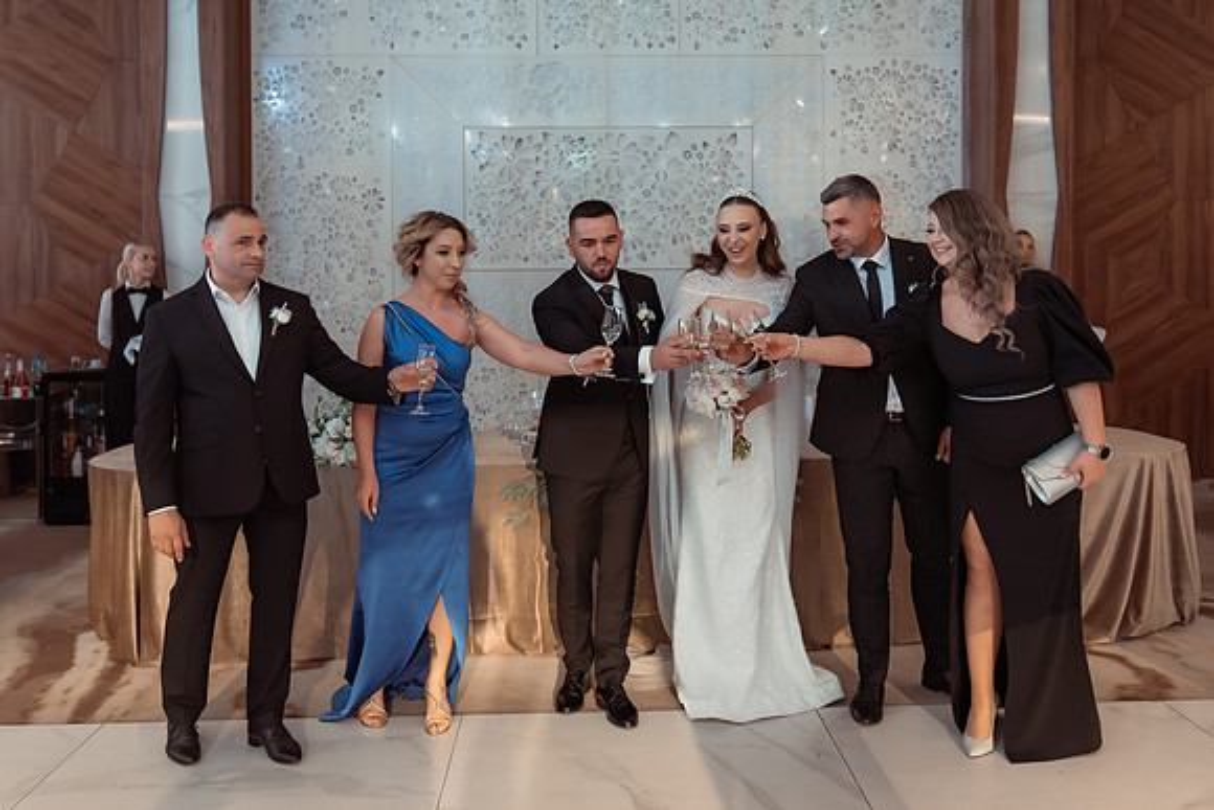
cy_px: 316
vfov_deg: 41.3
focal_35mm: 32
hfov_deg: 59.2
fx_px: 1069
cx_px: 610
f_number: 2.8
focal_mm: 26
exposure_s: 1/200
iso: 1600
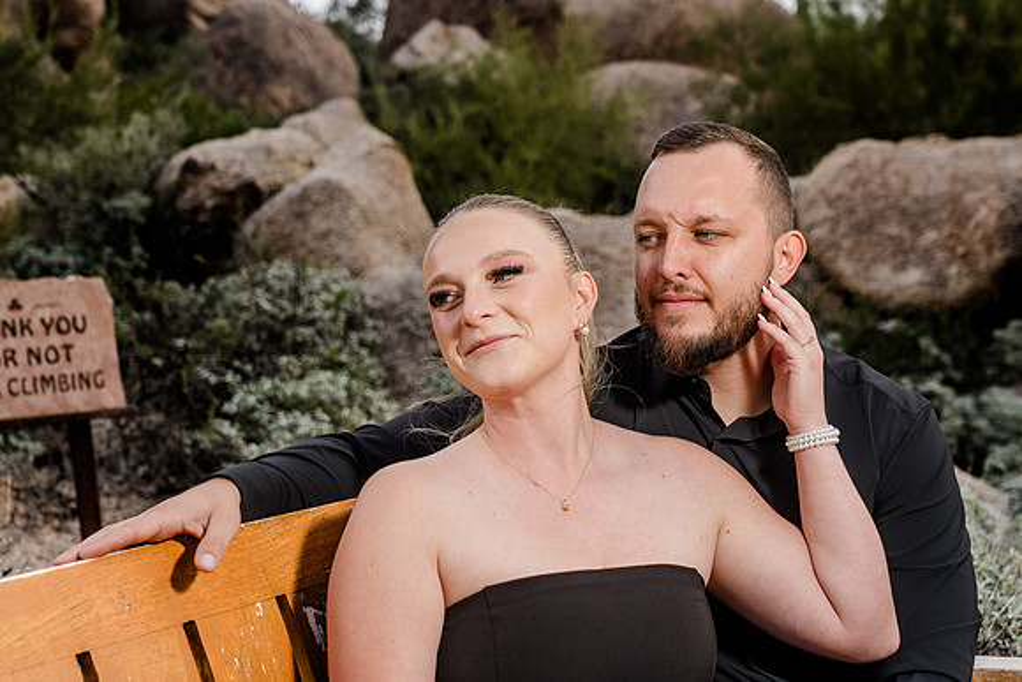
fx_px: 1533
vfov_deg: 25.1
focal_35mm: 54
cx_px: 511
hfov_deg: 36.9
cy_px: 341
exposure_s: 1/250
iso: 320
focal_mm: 54
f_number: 5.6
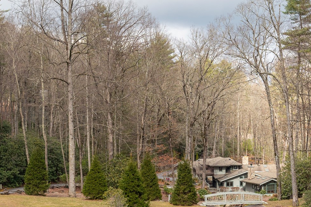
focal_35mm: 67
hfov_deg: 29.8
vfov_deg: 20.0
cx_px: 219
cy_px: 175
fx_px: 578
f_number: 7.1
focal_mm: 30
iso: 320
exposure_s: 1/800
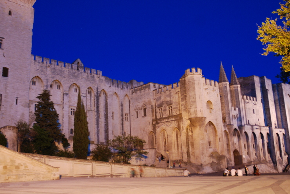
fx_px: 282
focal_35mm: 35
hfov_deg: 54.4
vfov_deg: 38.0
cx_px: 144
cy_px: 96
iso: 400
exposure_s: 1/2
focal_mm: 18
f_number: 3.5
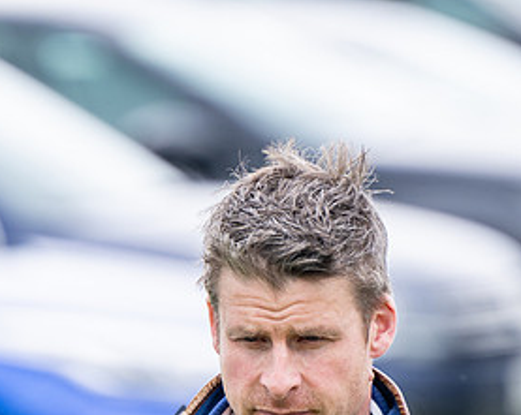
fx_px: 13771
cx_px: 215
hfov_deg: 2.2
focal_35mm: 894
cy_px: 359
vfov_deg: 1.7
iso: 100
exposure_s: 1/640
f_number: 4
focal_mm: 260
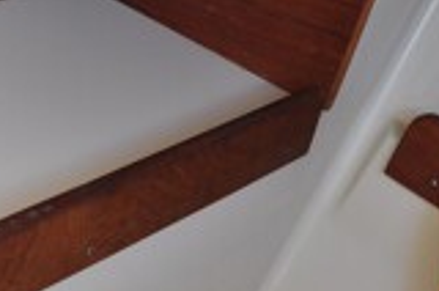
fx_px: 864
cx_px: -99
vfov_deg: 19.1
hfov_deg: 25.4
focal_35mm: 71
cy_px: 156
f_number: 4
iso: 450
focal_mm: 18
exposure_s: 1/60
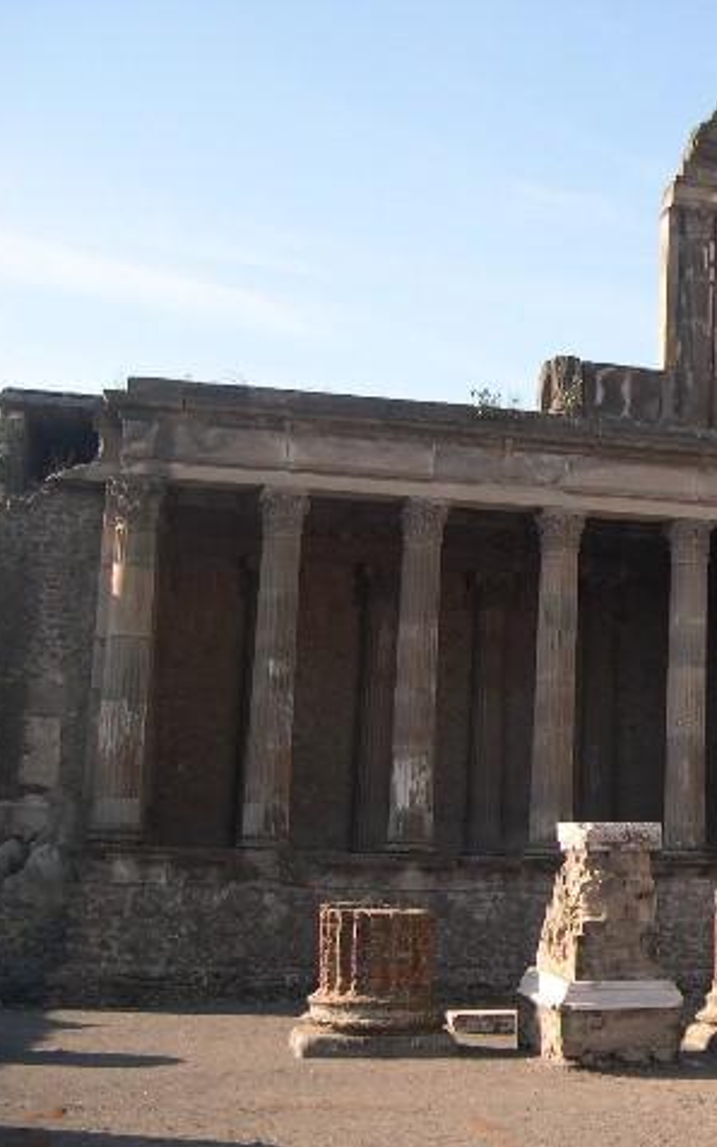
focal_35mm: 54
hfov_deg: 22.8
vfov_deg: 37.5
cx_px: 755
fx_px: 1689
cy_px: 572
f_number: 2.8
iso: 100
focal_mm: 8
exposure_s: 1/615
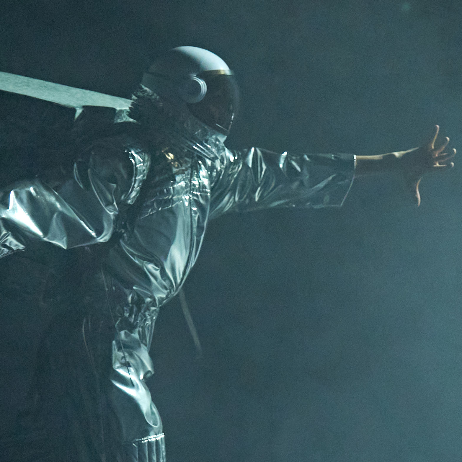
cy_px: 322
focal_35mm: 187
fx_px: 2824
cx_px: 450
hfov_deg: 9.3
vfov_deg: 9.3
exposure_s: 1/200
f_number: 2.8
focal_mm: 59
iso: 2500
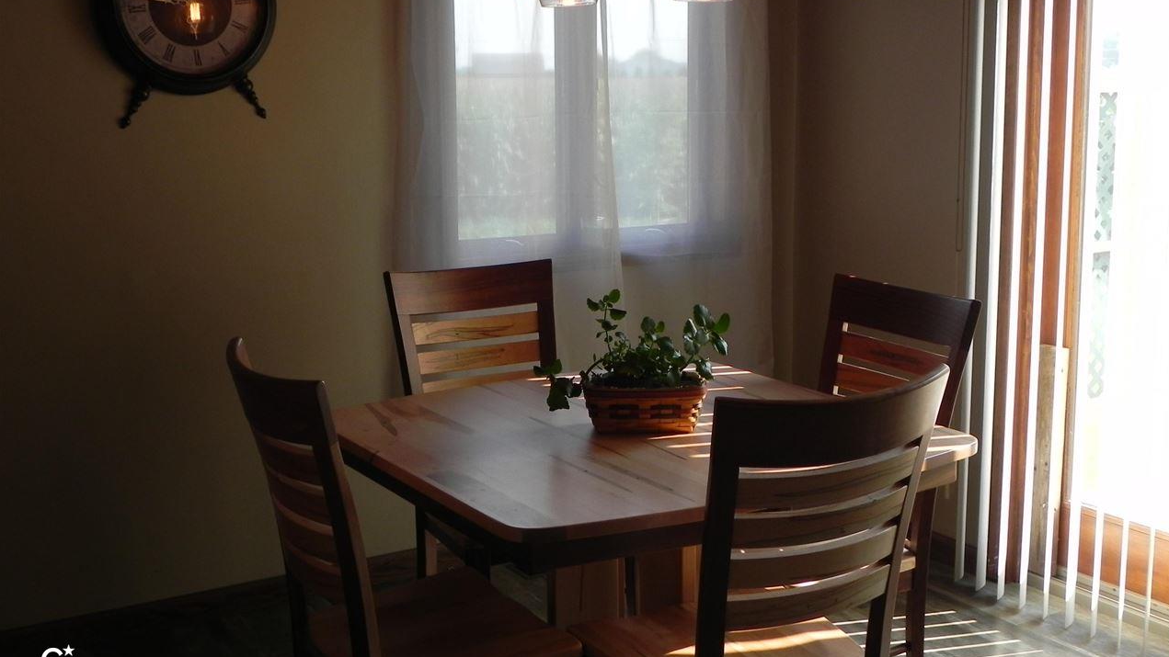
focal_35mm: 45
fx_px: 1395
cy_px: 271
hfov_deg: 45.5
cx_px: 587
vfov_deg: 26.5
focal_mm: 7.3
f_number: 3.5
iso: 160
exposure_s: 1/92.4
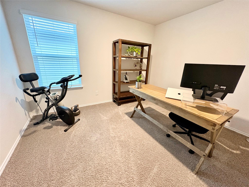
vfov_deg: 85.7
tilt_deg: -17.3
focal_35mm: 14
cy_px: 94
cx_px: 124
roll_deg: -2.5
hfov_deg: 102.1
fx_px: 101
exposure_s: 1/60
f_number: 2.2
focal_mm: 2.22
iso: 800
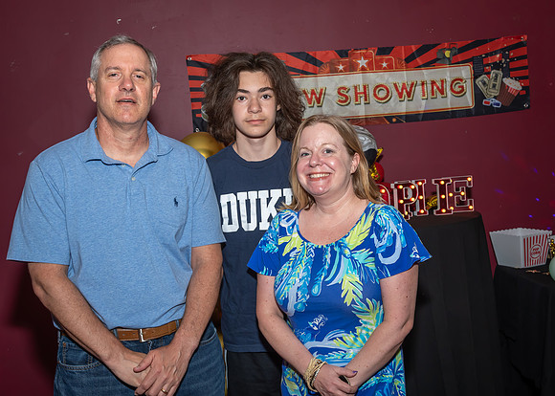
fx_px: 752
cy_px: 181
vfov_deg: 29.5
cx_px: 319
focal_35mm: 48
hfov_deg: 40.4
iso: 400
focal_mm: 28
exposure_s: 1/250
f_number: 7.1
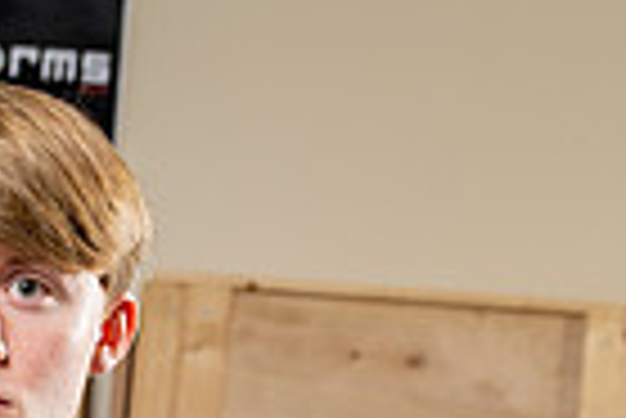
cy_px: 989
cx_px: 122
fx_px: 2089
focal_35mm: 120
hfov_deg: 16.9
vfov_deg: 10.1
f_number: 4.5
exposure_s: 1/250
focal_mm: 37
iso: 100
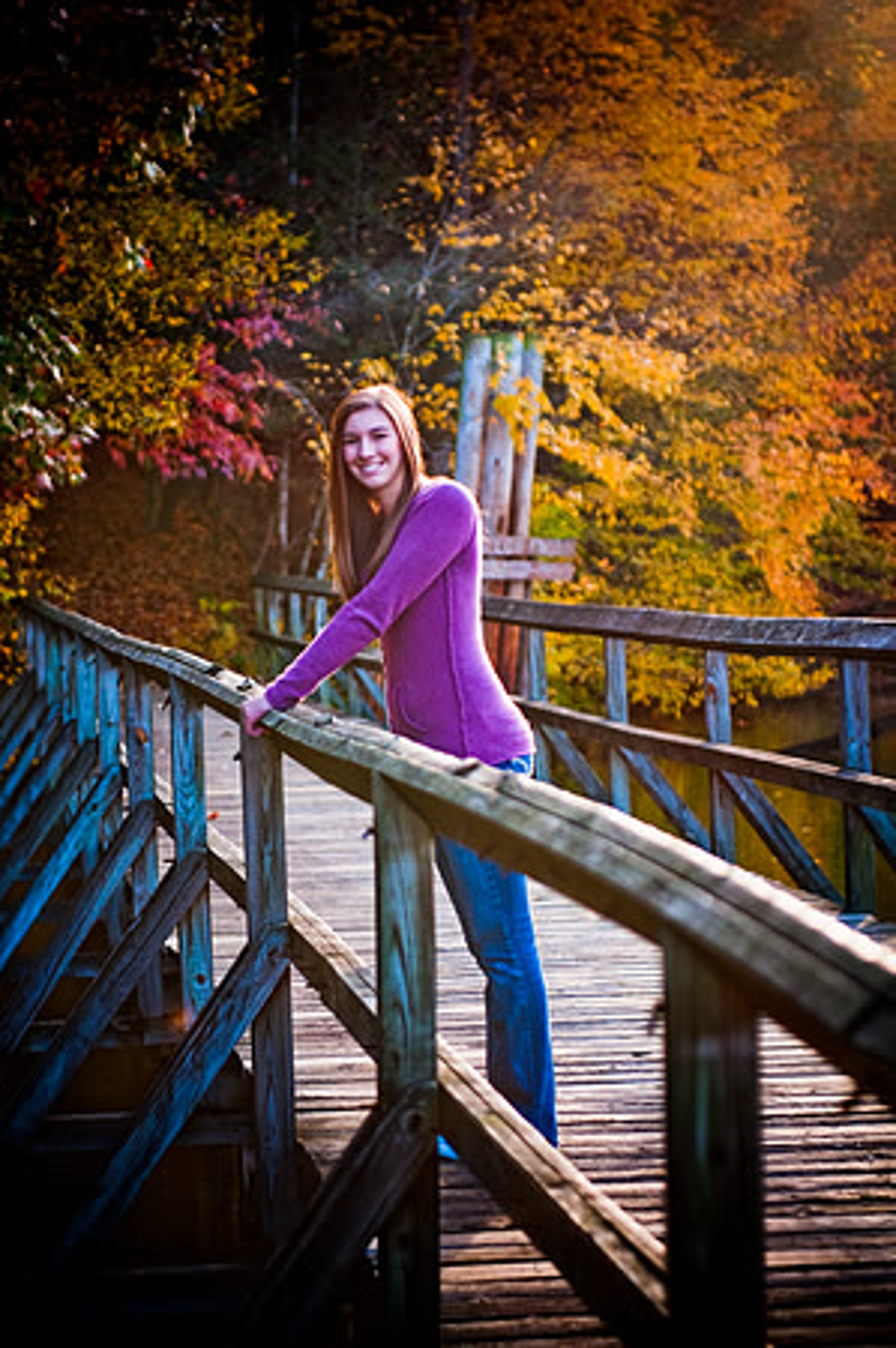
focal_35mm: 105
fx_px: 3929
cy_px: 674
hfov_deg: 13.0
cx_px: 448
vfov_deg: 19.5
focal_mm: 70
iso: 100
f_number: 2.8
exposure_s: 1/160
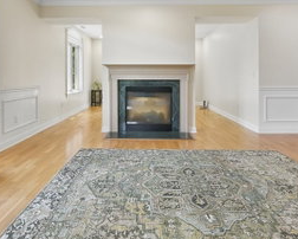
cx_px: 139
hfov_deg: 68.0
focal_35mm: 25
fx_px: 221
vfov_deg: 56.0
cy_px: 85
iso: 640
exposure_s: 1/20
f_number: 9
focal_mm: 14
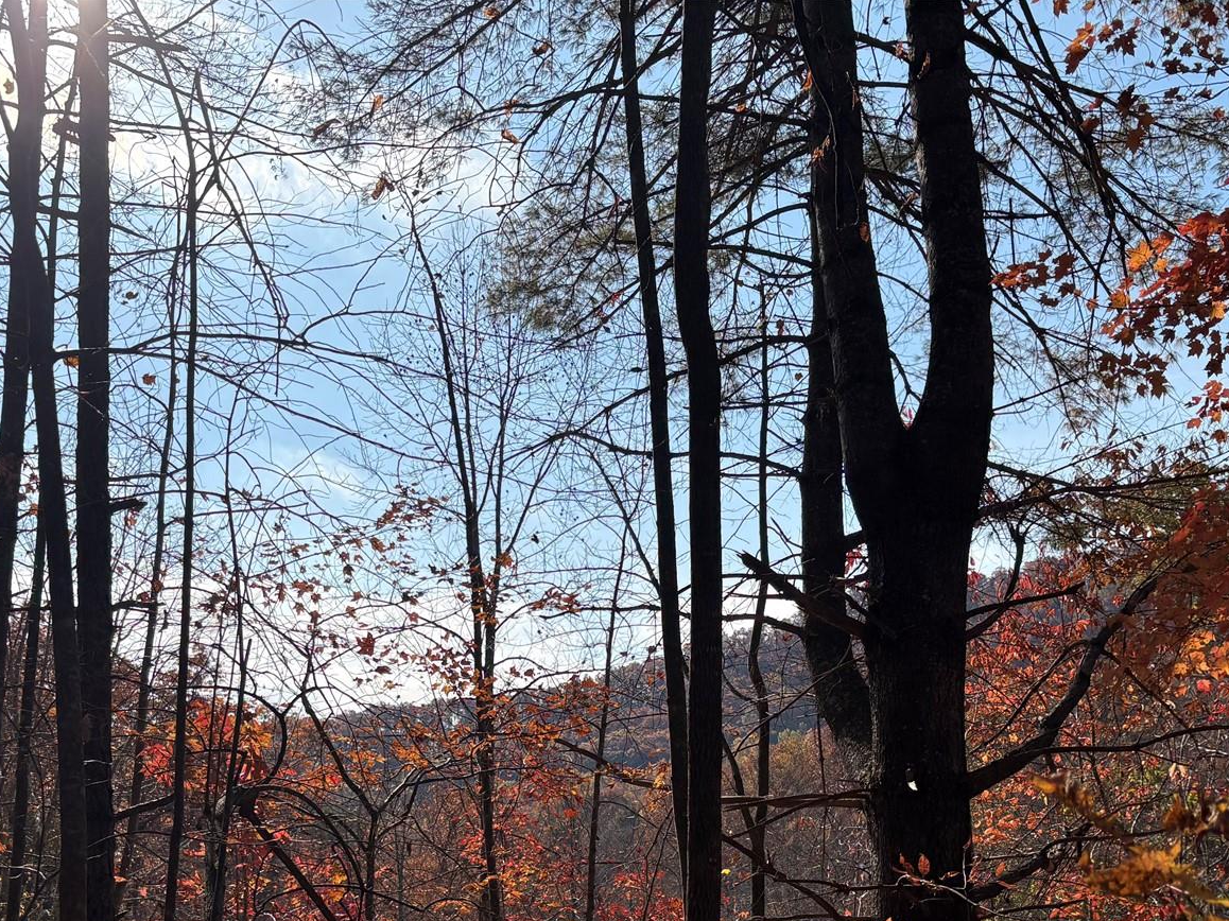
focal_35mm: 46
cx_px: 547
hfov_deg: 41.2
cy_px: 813
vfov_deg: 30.3
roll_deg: +0.6
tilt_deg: +5.9
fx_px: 1633
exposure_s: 1/5348
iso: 50
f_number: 1.6
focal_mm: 5.96
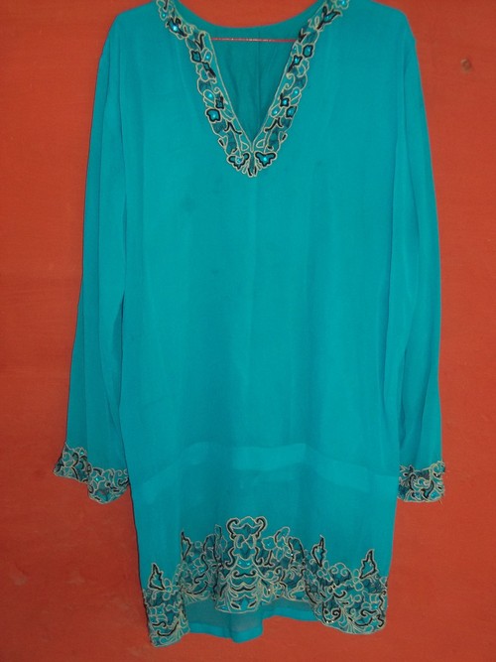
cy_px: 331
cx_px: 248
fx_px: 956
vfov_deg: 38.2
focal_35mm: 50
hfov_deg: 29.1
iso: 160
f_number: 3.6
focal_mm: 8.8
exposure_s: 1/40
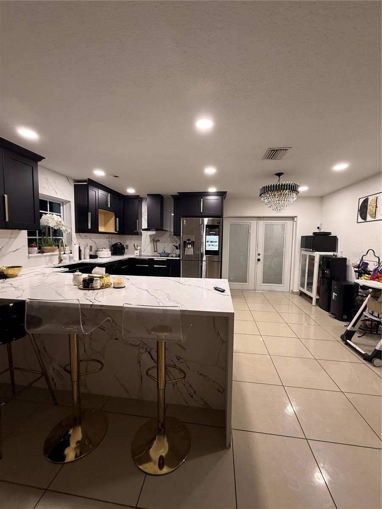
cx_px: 191
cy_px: 254
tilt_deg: -2.0
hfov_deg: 85.7
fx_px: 206
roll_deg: -1.1
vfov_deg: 102.1
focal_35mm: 14
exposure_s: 1/60
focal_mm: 2.22
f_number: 2.2
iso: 200
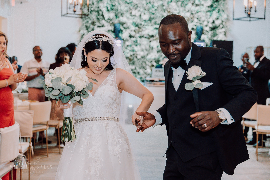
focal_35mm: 52
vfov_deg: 26.2
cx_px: 135
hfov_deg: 38.5
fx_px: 386
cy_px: 90
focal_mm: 51.5
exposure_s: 1/200
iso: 3200
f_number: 2.8
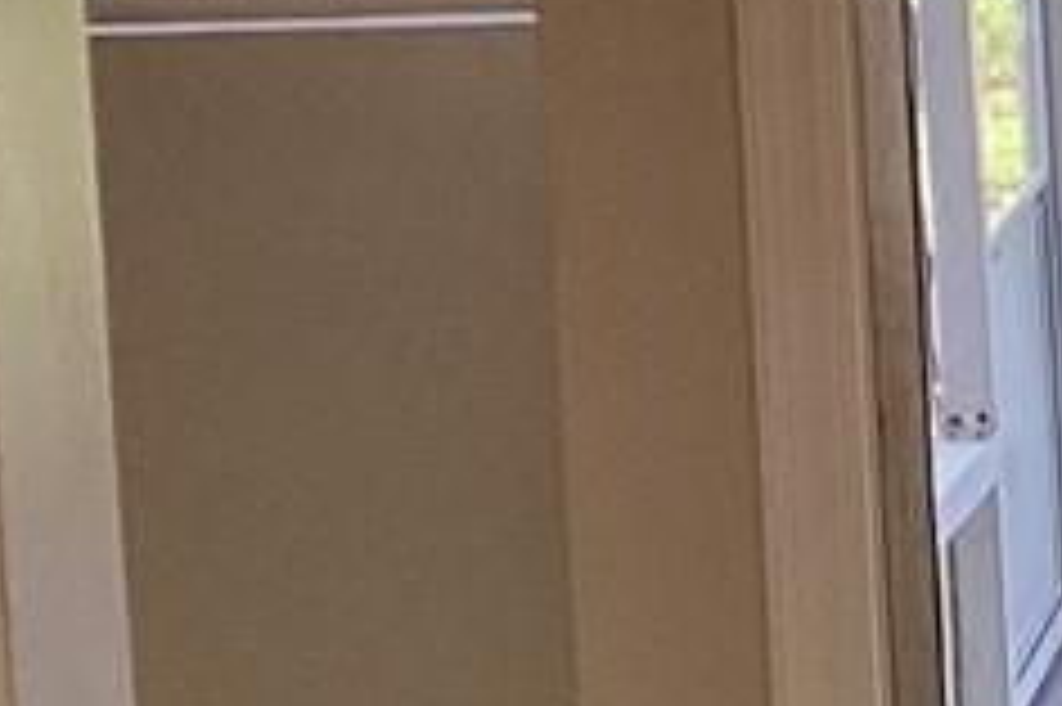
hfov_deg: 7.7
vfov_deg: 6.3
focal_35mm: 219
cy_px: 112
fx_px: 6456
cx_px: 3568
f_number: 2.4
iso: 50
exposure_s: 1/120
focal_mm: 3.3
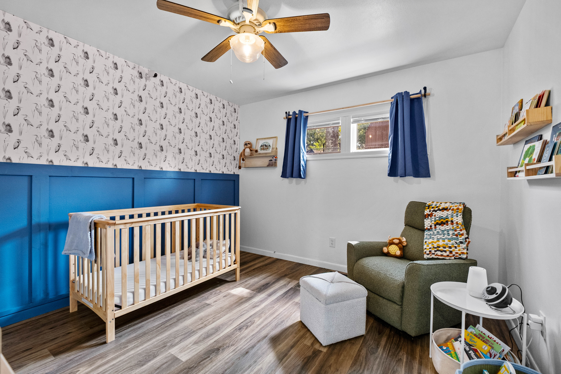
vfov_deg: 77.3
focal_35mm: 15
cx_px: 280
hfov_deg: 100.4
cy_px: 187
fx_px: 234
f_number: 4
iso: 1000
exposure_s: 1/15
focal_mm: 10
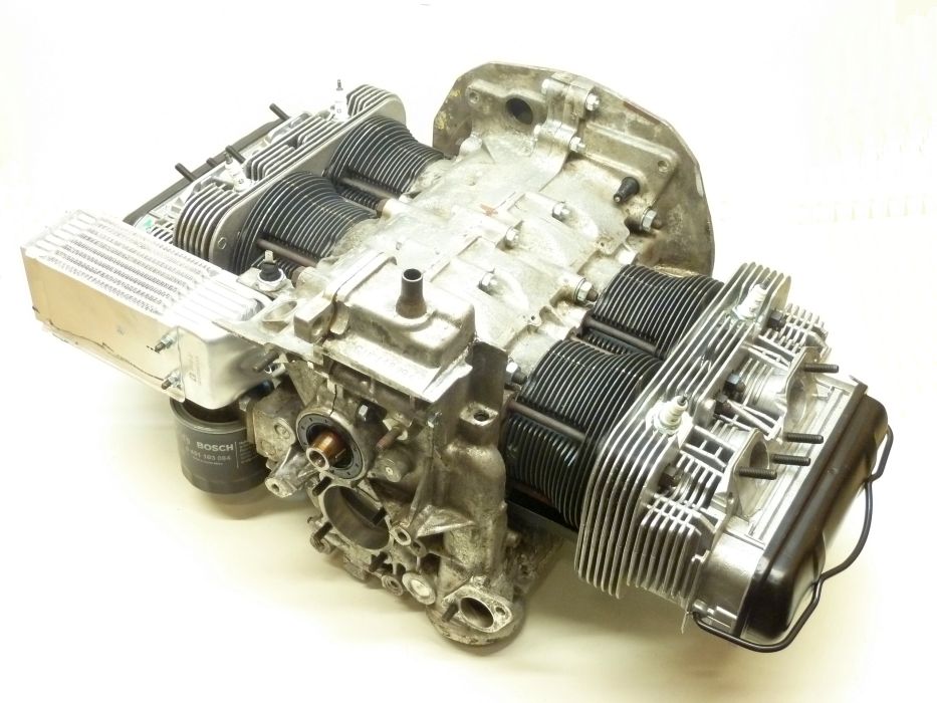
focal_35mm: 42
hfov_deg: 44.8
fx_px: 1137
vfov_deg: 34.4
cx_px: 468
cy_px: 352
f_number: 3.7
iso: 400
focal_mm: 6.9
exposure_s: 1/8
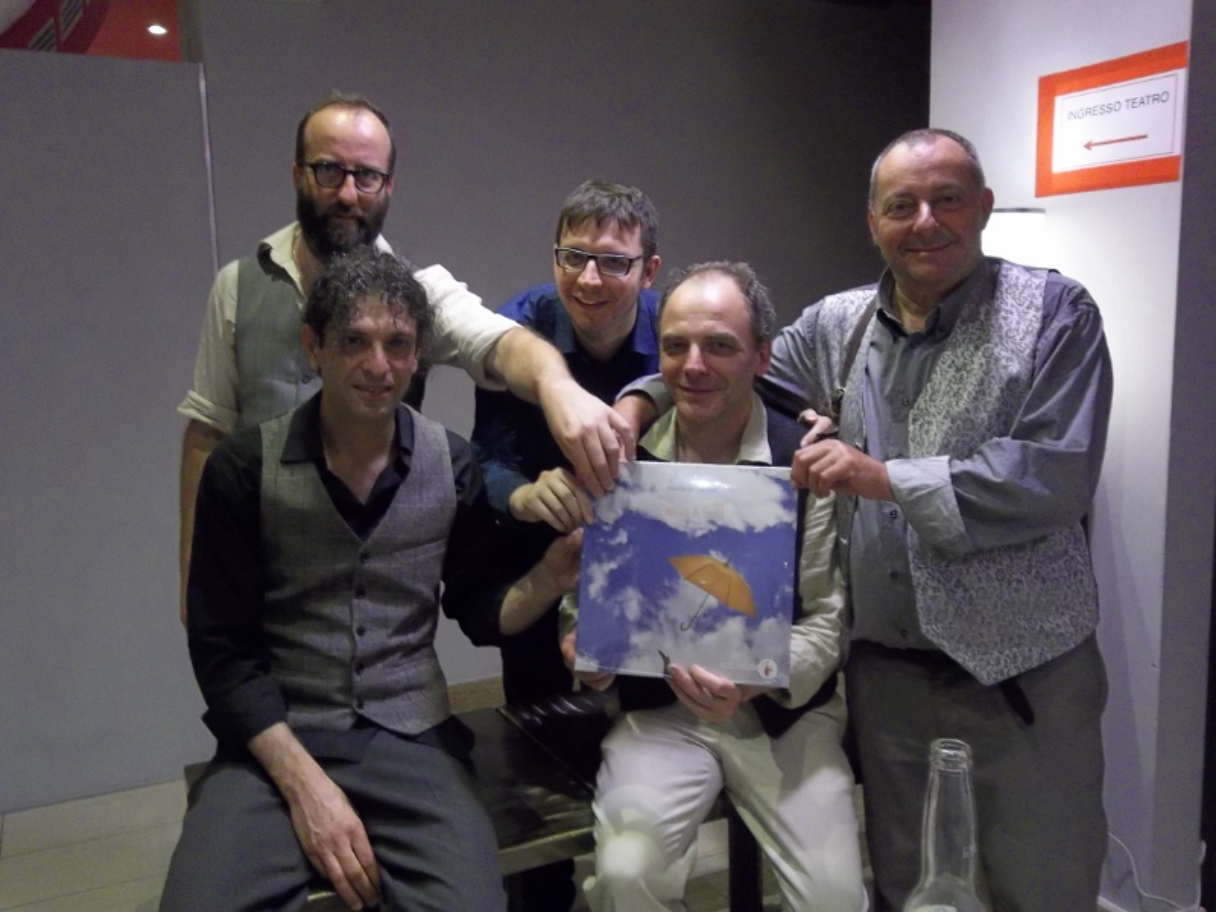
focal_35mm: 32
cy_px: 456
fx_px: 1124
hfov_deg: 56.8
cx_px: 608
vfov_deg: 44.2
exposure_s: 1/8
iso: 320
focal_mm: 5.7
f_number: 3.7
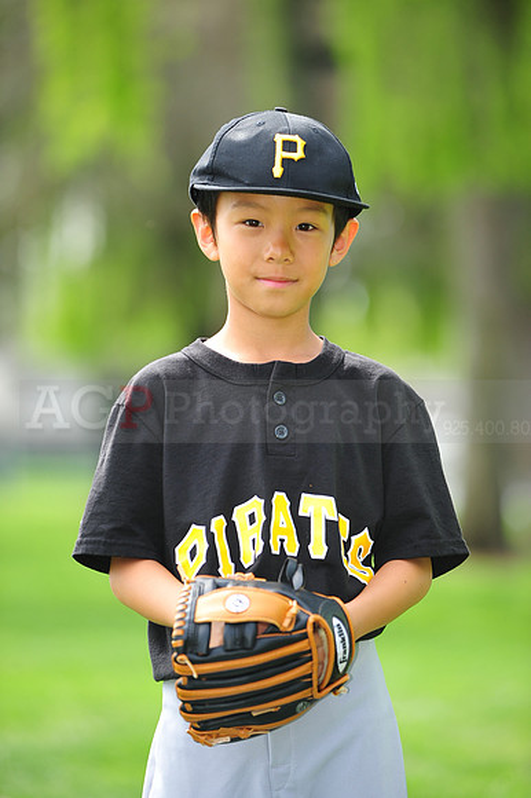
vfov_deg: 10.3
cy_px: 399
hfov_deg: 6.9
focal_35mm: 200
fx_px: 4430
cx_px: 266
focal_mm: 200
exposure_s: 1/500
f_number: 4.5
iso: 320
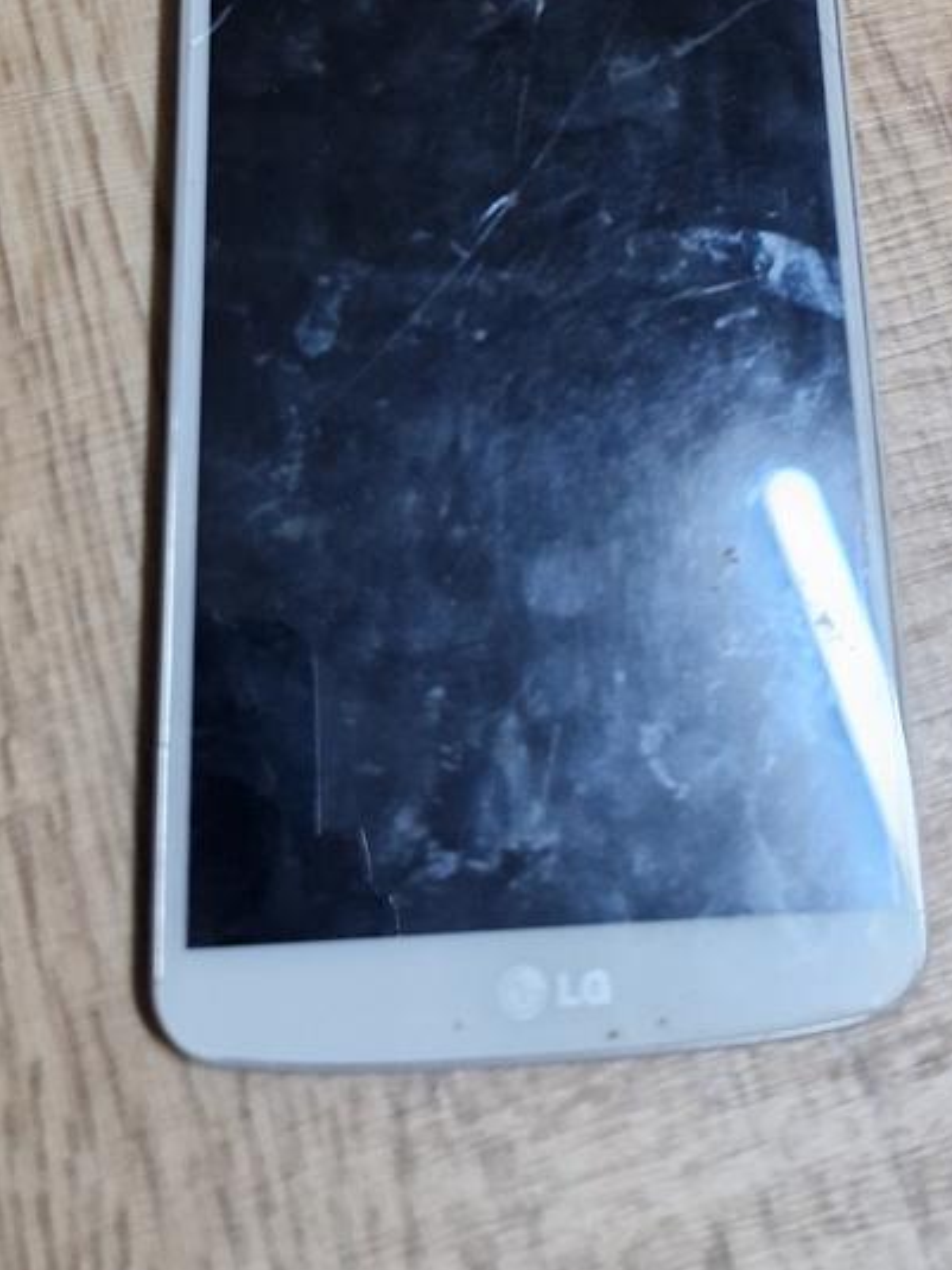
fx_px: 2018
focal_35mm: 55
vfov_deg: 32.0
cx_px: 565
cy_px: -21
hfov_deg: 26.5
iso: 640
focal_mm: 5.54
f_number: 1.8
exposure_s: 1/100
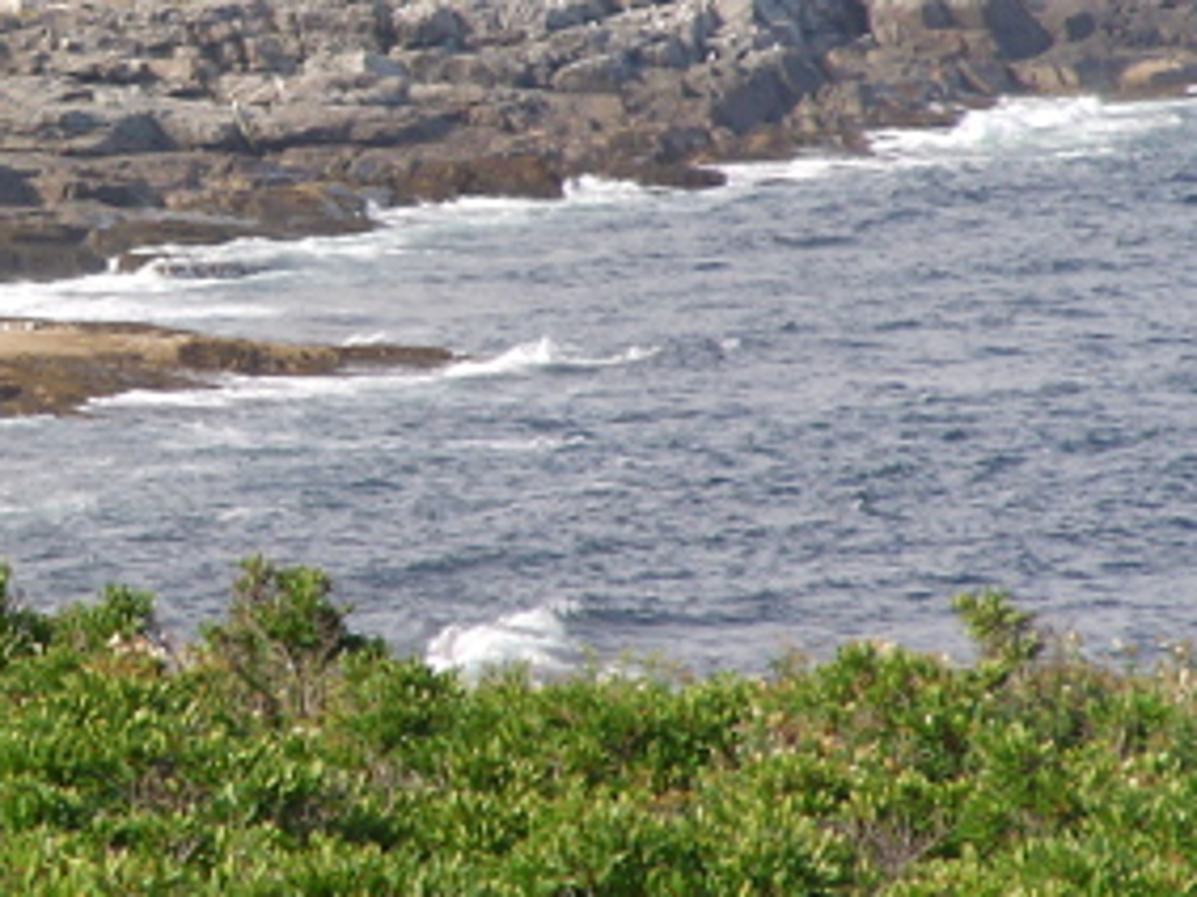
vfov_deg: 4.1
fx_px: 12443
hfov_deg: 5.5
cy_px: 195
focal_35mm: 360
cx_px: 13
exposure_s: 1/474
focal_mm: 24.4
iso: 50
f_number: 4.1
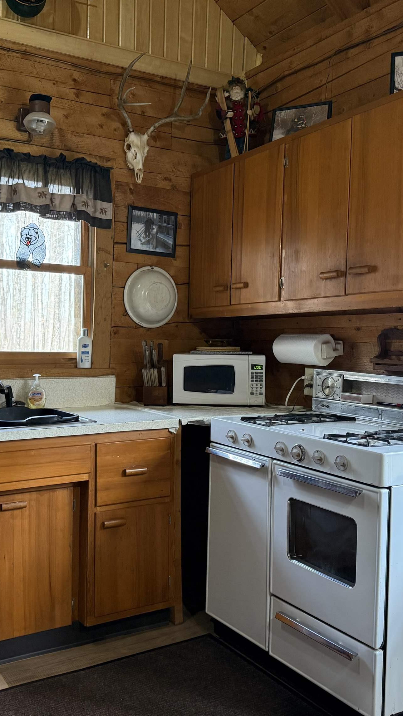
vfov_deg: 56.6
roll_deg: -1.7
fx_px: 665
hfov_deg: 33.7
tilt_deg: -1.5
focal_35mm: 35
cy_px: 358
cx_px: 171
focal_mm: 6.76
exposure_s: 1/60
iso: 250
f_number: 1.78
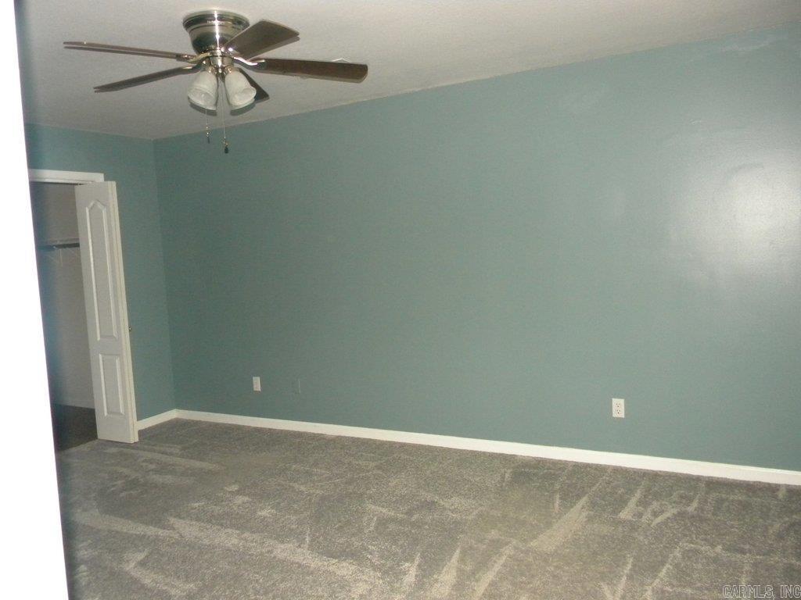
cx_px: 400
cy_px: 300
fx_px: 648
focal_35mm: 28
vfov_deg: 49.7
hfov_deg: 63.4
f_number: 3.5
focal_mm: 5
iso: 400
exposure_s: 1/26
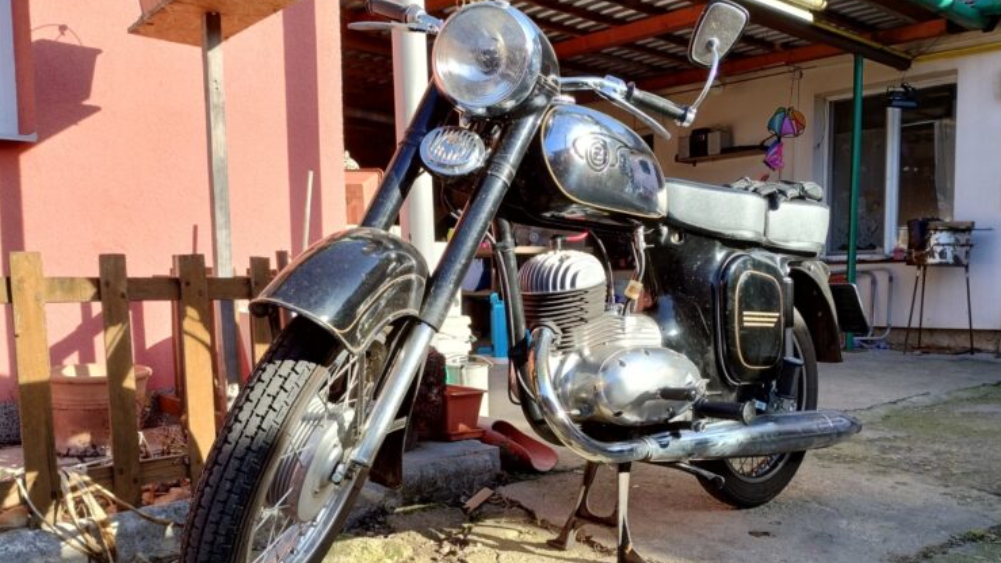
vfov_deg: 37.6
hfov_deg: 62.6
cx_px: 501
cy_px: 343
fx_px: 823
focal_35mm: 31
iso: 100
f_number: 1.8
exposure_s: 1/212
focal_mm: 4.27
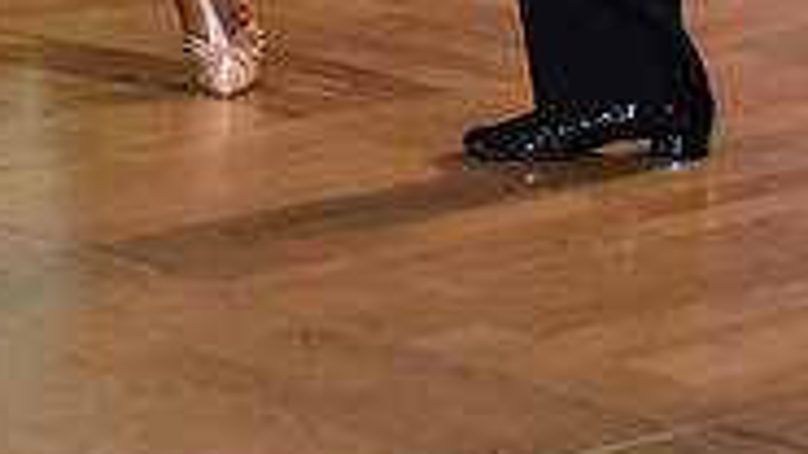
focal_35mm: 230
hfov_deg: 9.4
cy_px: -659
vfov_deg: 5.1
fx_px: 4927
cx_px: 260
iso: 2000
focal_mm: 70
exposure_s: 1/320
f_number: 5
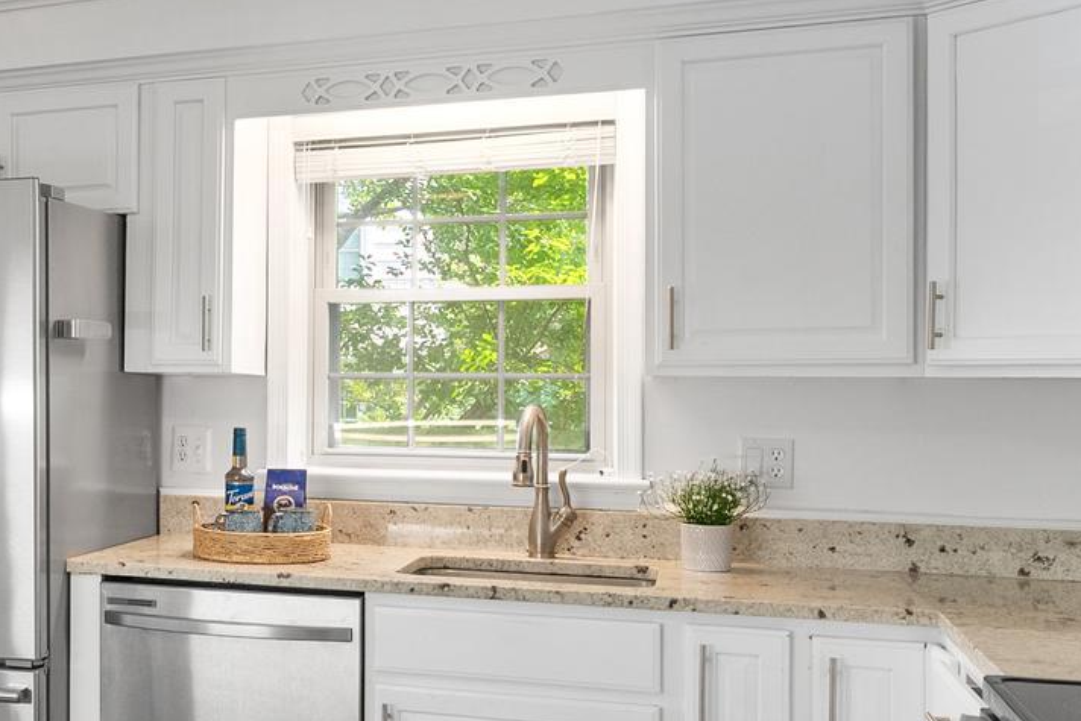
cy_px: 391
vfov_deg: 29.2
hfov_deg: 39.4
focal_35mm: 46
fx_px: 1381
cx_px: 91
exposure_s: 1/10
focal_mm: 16
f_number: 8
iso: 800
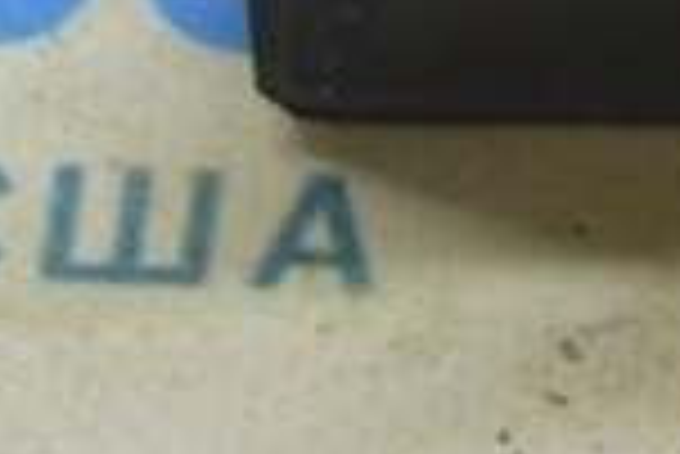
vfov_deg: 2.4
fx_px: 10557
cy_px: -991
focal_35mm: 558
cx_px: 1252
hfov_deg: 3.7
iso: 400
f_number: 5.6
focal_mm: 55
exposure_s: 1/20
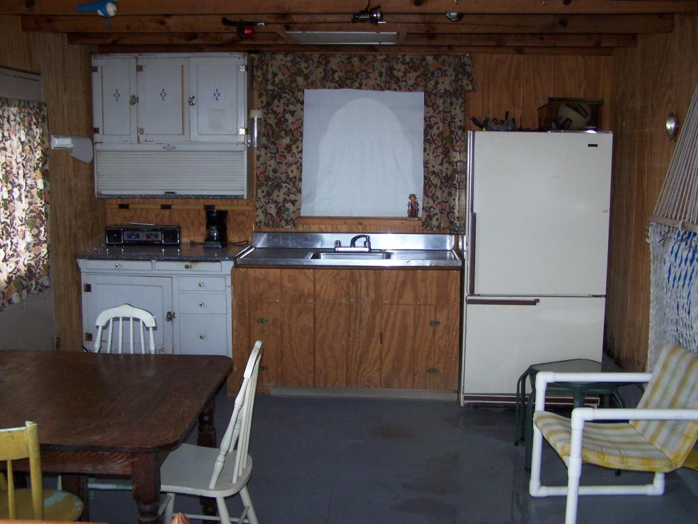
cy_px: 262
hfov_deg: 49.0
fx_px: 766
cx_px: 349
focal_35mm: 38
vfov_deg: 37.7
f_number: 2.8
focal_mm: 6.3
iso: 140
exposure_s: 1/60
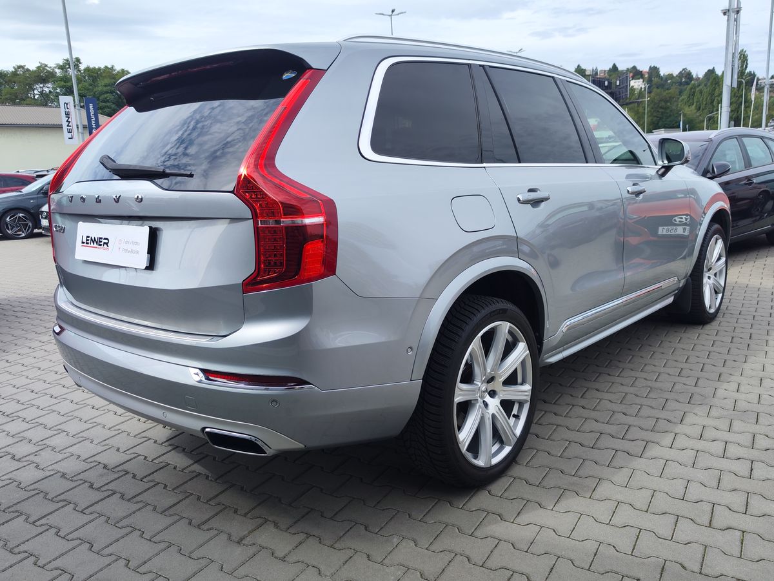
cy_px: 290
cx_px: 387
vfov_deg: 58.9
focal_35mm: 23
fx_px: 514
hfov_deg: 73.9
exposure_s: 1/659
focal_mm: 7.01
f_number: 1.69
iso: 50
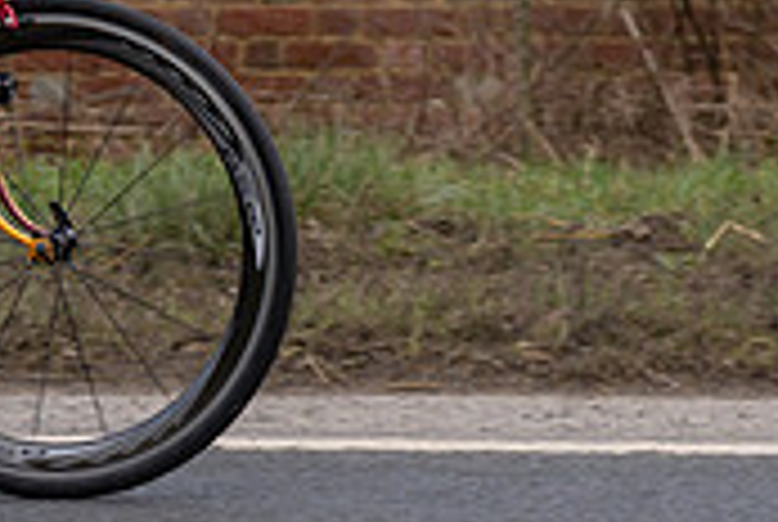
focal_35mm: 336
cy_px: -471
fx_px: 7274
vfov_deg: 4.1
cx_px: -32
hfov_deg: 6.1
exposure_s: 1/800
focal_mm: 70
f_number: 3.5
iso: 200
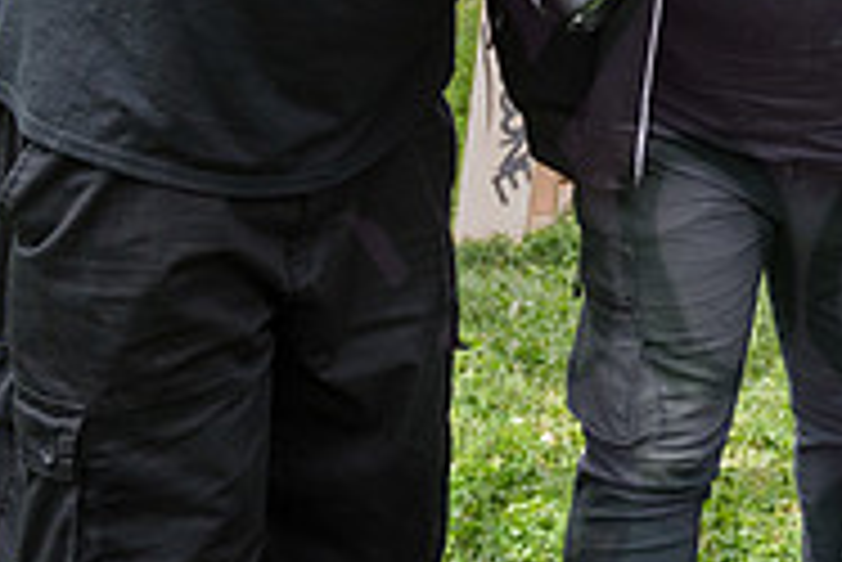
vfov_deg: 11.9
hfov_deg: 17.6
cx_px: 1073
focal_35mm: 109
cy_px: -318
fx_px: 2551
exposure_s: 1/400
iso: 1000
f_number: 3.2
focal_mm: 32
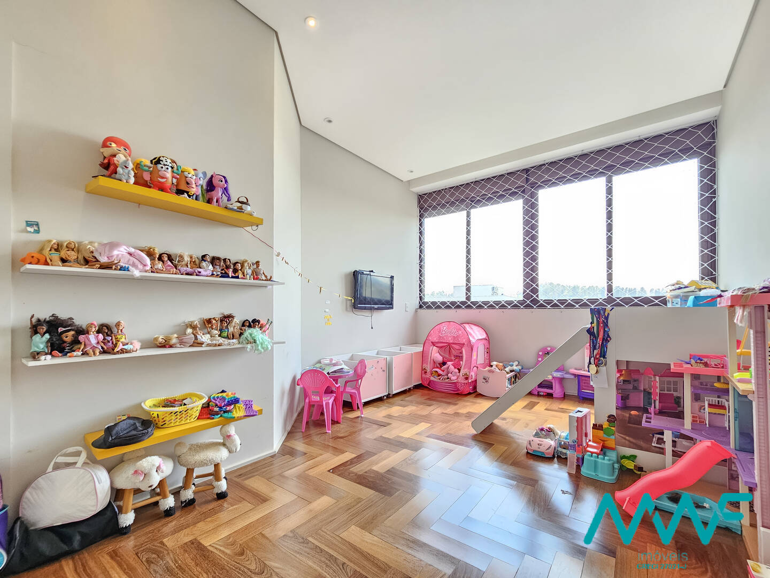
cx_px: 385
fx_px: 289
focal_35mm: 13
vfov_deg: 89.9
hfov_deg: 106.2
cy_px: 289
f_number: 2.2
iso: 100
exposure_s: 1/60
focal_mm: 2.2
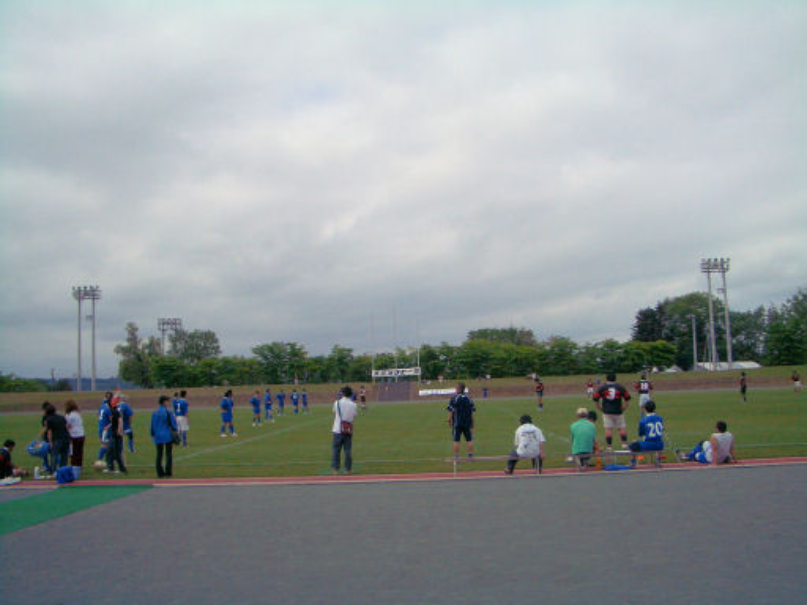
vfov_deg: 40.7
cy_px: 302
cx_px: 404
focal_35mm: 35
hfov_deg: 52.6
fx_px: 816
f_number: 4.3
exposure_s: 1/2000
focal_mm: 5.8
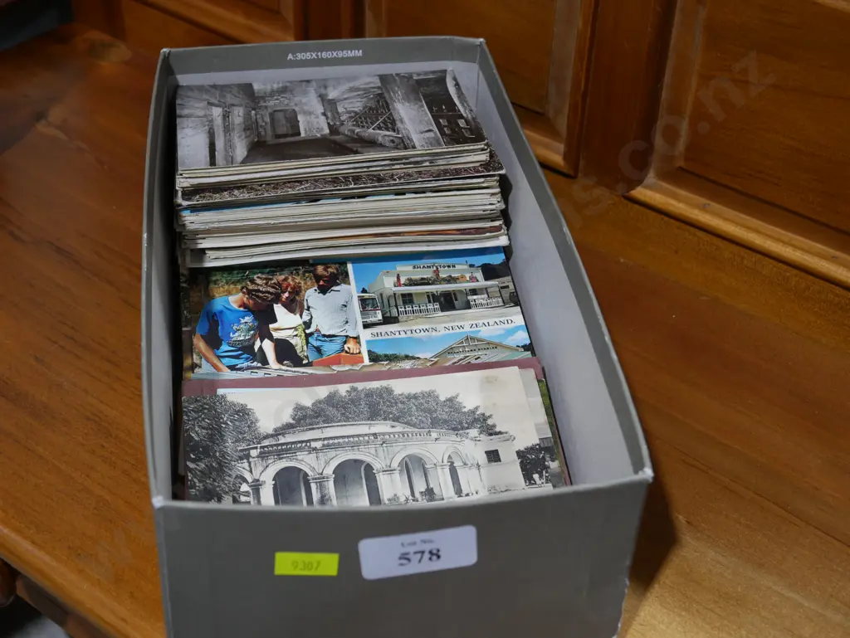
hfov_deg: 35.5
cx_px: 425
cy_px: 319
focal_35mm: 54
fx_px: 1327
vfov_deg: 27.1
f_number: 5.3
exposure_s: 1/60
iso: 400
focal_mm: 27
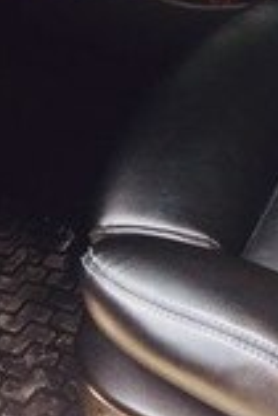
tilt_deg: -20.2
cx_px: 228
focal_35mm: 95
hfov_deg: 14.3
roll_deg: +4.9
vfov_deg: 19.1
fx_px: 1098
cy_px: -188
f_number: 2.2
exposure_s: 1/100
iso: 50
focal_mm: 4.15
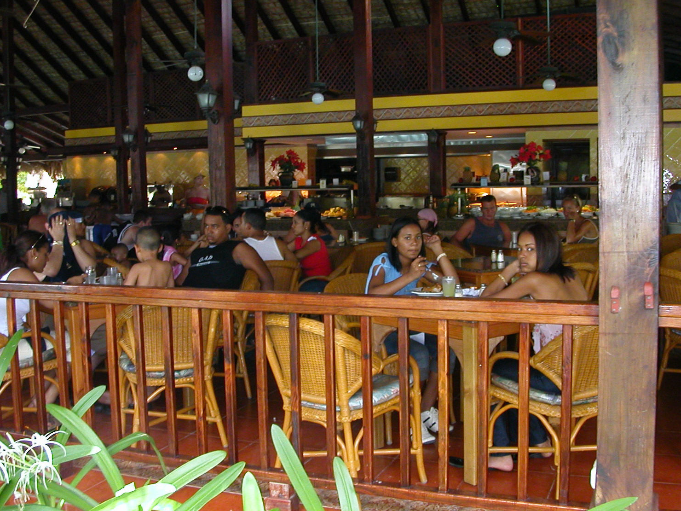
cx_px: 349
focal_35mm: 40
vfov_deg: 36.0
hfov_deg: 46.8
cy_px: 262
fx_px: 787
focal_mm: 5.6
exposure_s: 1/59.9
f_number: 2.7
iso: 200
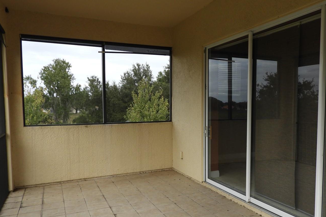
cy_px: 130
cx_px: 181
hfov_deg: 60.1
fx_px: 281
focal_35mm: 31
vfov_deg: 42.1
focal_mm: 4.3
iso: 100
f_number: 3.3
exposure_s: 1/160
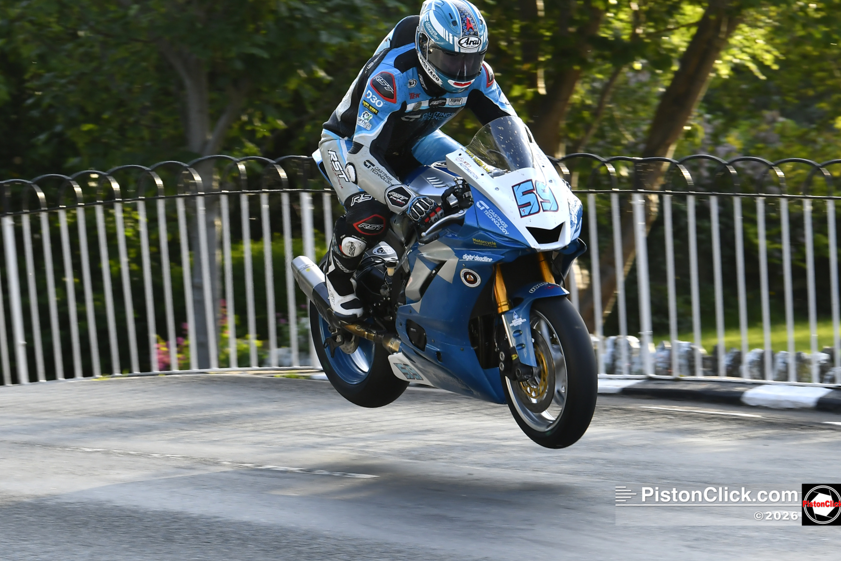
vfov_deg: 7.1
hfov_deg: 10.6
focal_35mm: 194
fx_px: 4532
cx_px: 375
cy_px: 254
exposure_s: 1/400
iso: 360
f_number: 6.3
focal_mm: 116
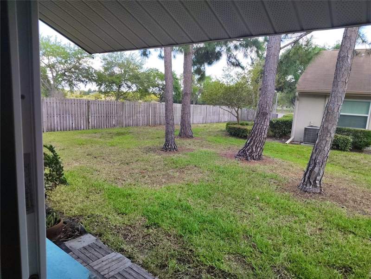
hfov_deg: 71.5
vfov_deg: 56.9
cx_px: 186
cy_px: 140
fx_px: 258
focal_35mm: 24
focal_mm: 5.56
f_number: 1.8
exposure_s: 1/304
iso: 100
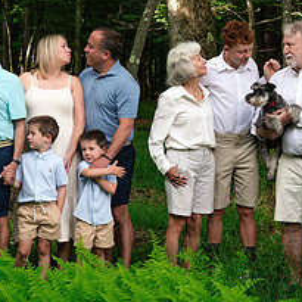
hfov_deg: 15.9
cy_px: 92
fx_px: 1066
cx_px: 28
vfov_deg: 16.1
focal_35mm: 108
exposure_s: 1/320
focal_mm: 45
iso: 800
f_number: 7.1
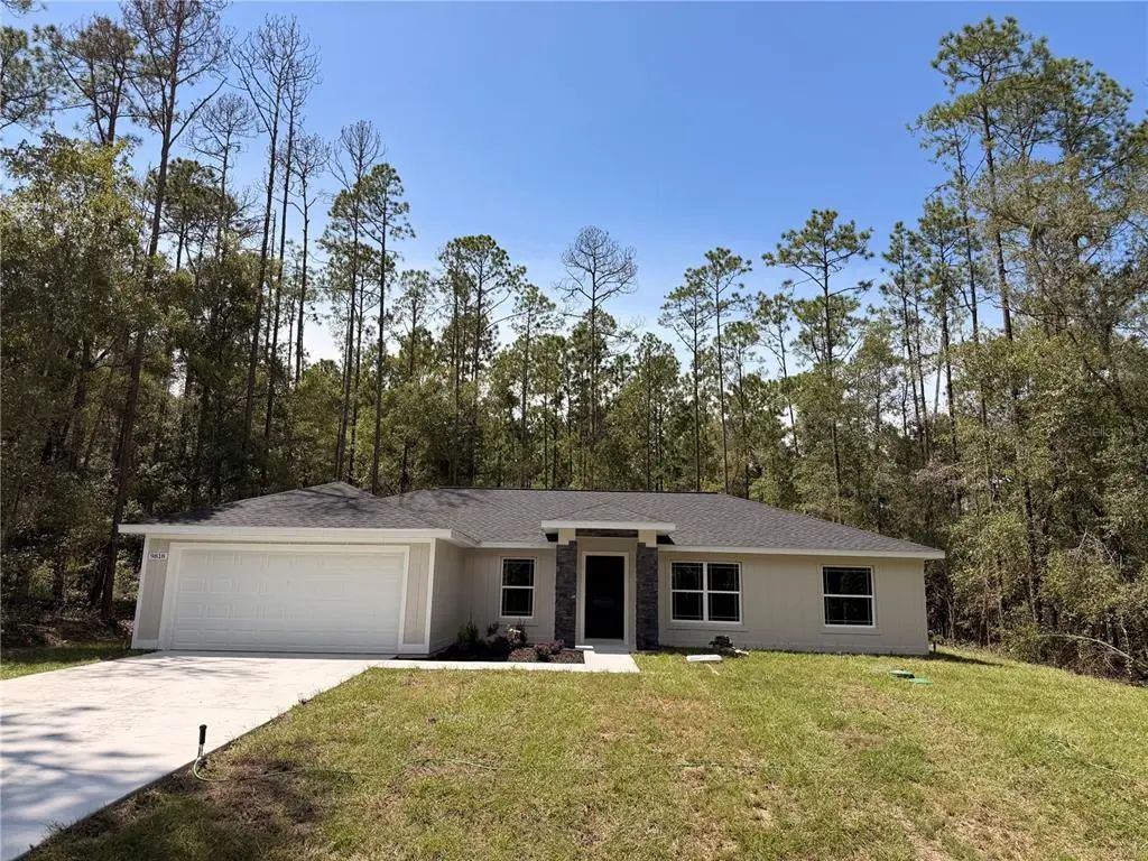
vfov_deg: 56.8
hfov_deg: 71.6
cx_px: 574
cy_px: 430
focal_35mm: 24
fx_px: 796
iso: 80
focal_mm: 6.76
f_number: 1.78
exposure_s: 1/4673
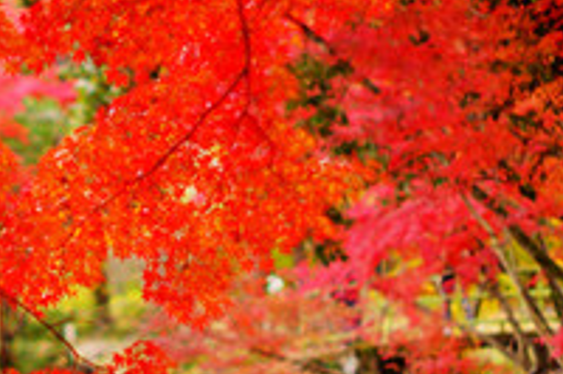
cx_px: -42
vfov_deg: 6.1
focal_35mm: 225
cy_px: 259
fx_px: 3516
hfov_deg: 9.1
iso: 100
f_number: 1.4
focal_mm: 50
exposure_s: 1/640
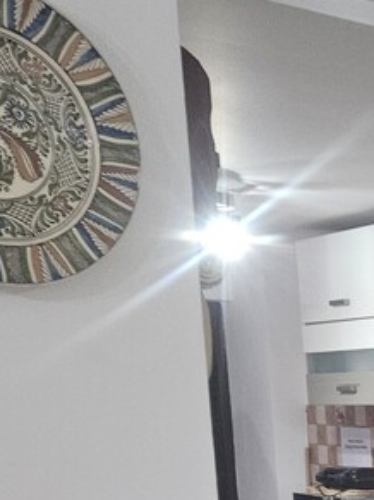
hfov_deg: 16.1
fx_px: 1168
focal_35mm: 81
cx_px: 621
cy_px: 675
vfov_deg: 21.5
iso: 800
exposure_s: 1/50
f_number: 1.8
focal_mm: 5.4
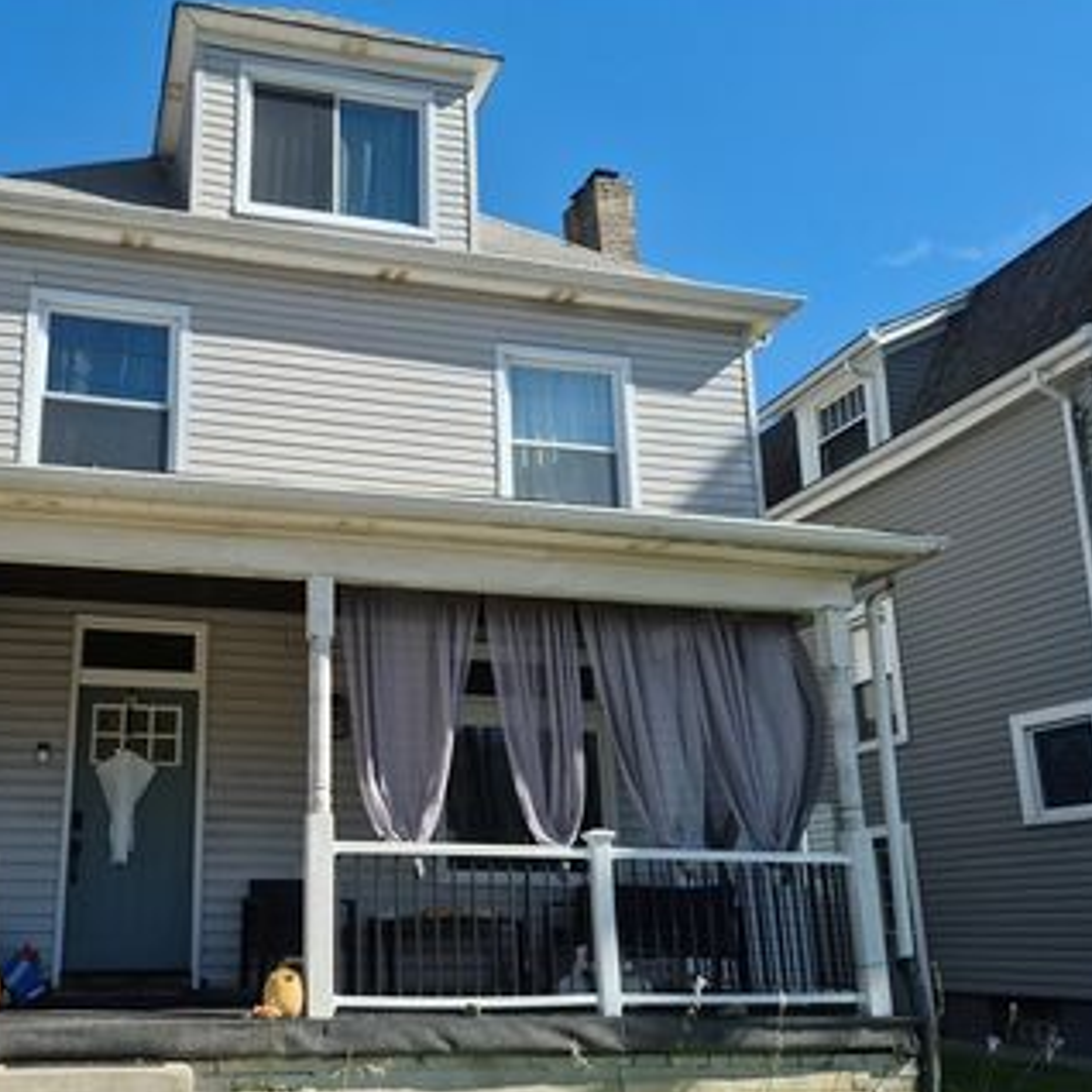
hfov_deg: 49.7
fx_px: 1142
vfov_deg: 51.0
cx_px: 319
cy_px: 616
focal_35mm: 32
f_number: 1.8
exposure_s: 1/3448
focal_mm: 5.4
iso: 80
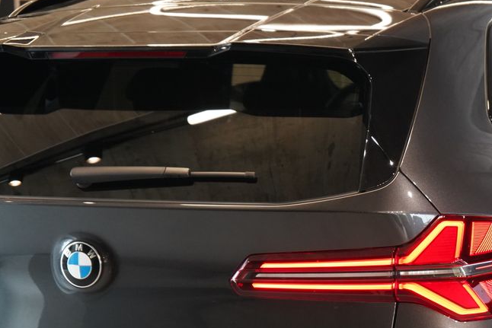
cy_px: 251
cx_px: 389
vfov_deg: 12.3
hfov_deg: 18.3
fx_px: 1517
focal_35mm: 111
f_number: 5.6
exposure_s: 1/160
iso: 5000
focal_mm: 70
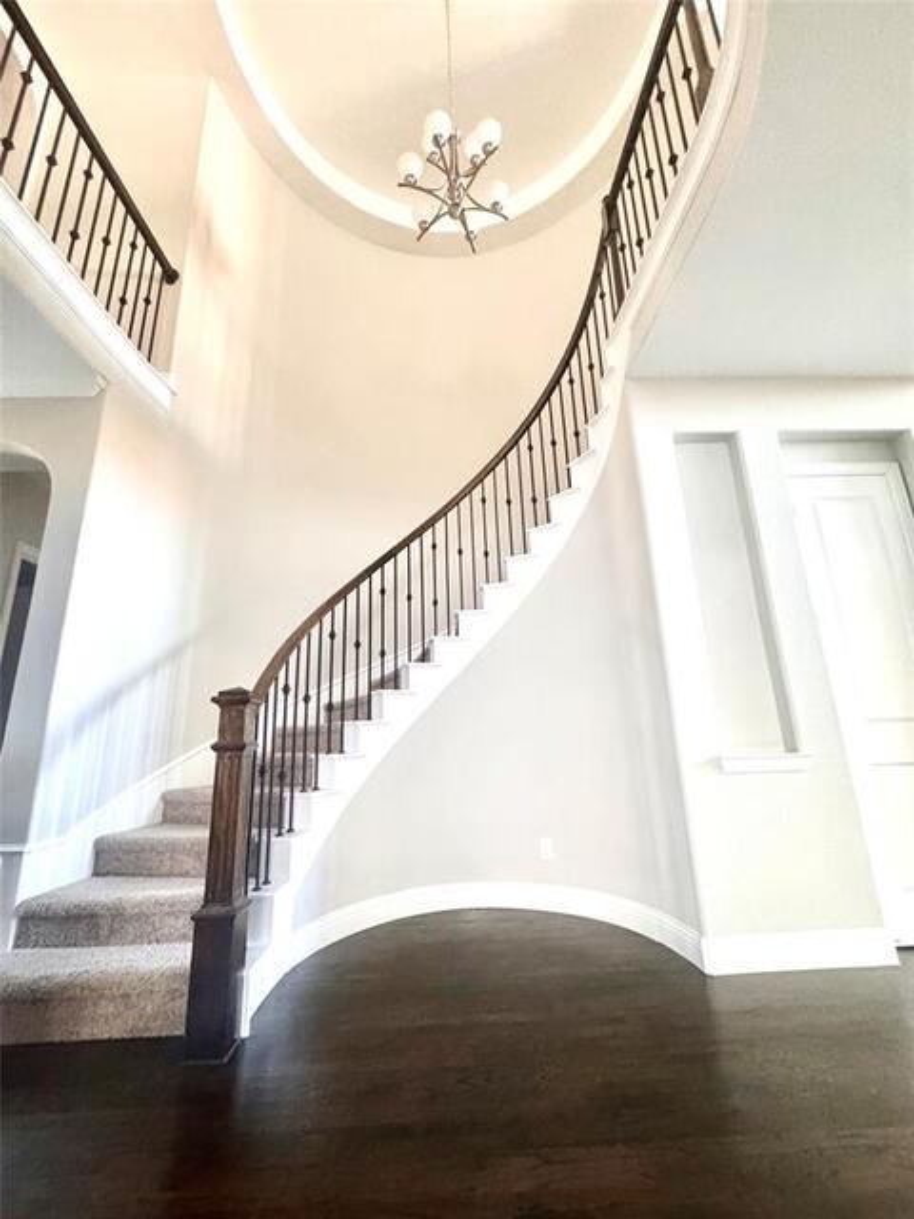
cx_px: 457
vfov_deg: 102.1
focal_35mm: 14
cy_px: 610
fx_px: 493
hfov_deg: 85.7
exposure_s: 1/60
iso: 800
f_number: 2.2
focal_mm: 2.22
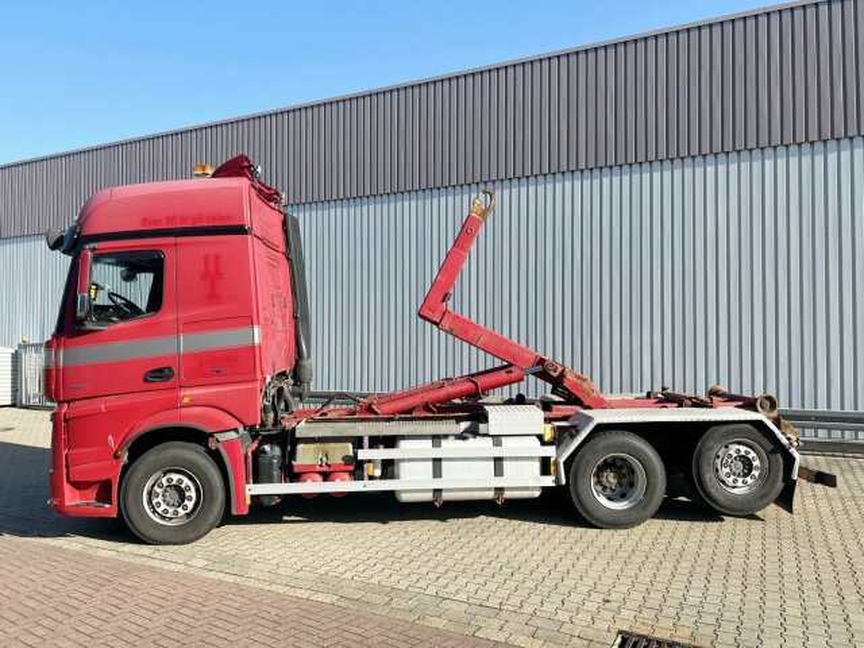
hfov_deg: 67.3
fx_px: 649
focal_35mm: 26
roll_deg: +0.2
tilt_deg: +2.5
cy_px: 324
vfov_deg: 53.1
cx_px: 432
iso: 50
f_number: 1.5
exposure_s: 1/2353
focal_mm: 5.7
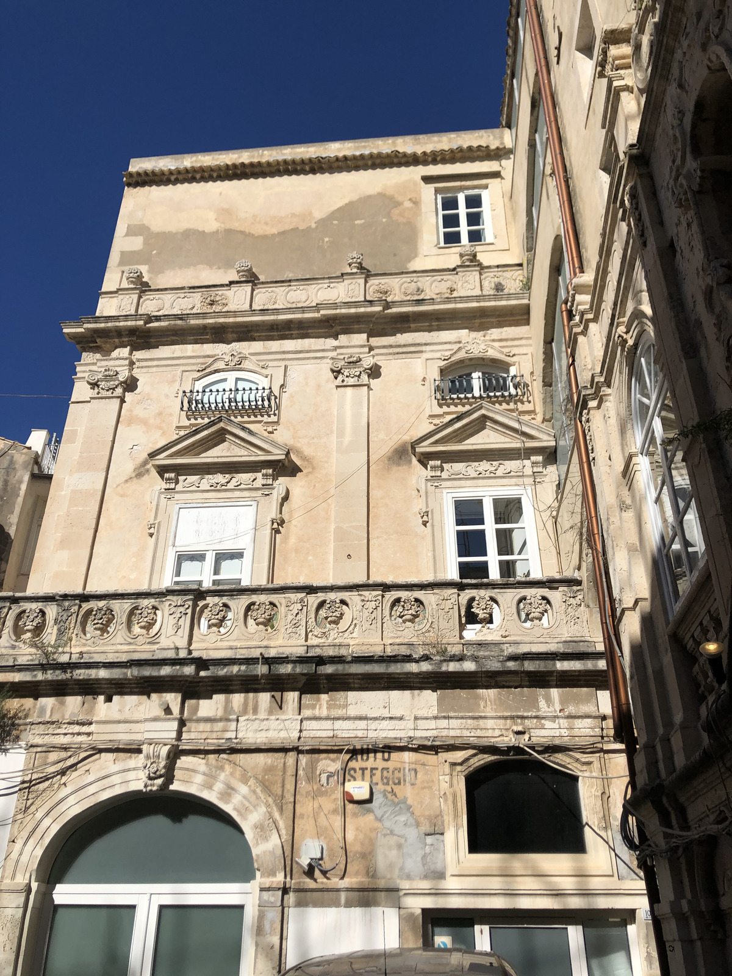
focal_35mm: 28
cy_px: 488
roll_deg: -0.2
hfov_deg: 49.7
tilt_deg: +30.7
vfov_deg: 63.4
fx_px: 789
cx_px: 366
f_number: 1.8
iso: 20
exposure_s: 1/4878
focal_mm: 4
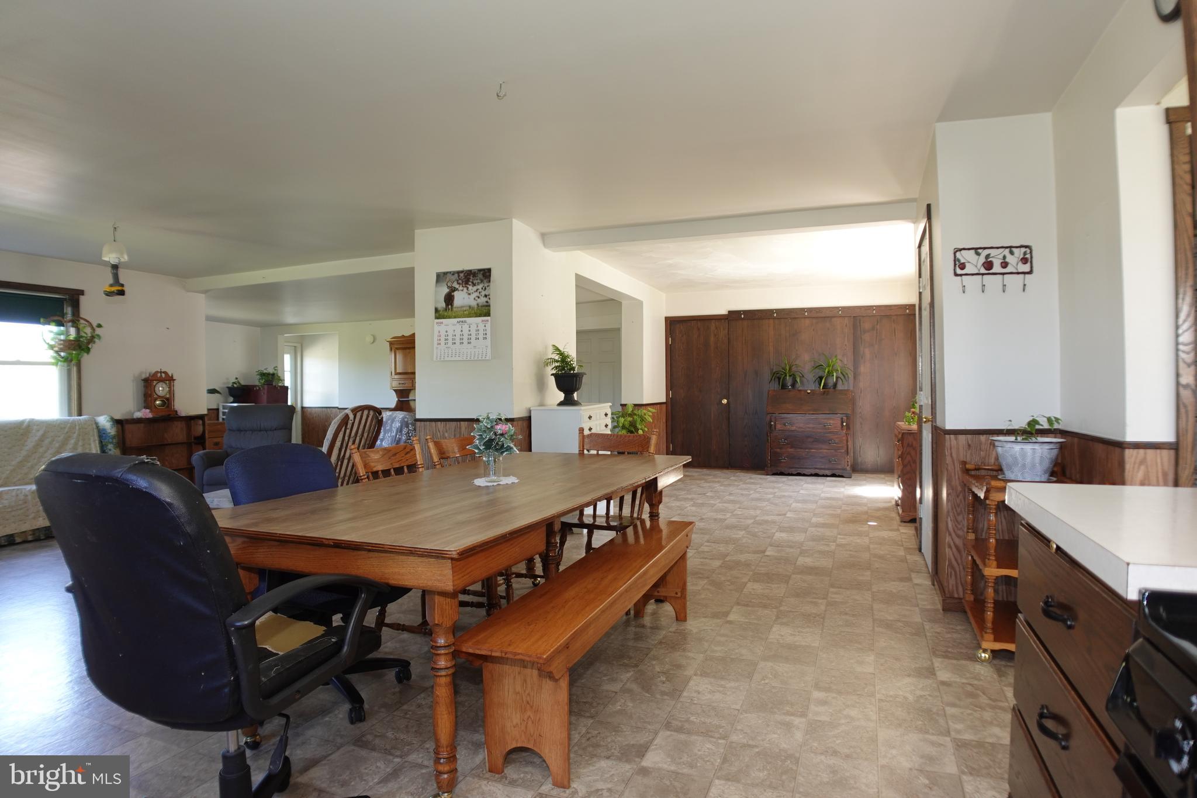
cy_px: 399
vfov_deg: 53.1
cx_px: 598
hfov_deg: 73.7
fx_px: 798
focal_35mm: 24
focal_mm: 9.4
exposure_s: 1/30
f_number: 1.8
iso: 125
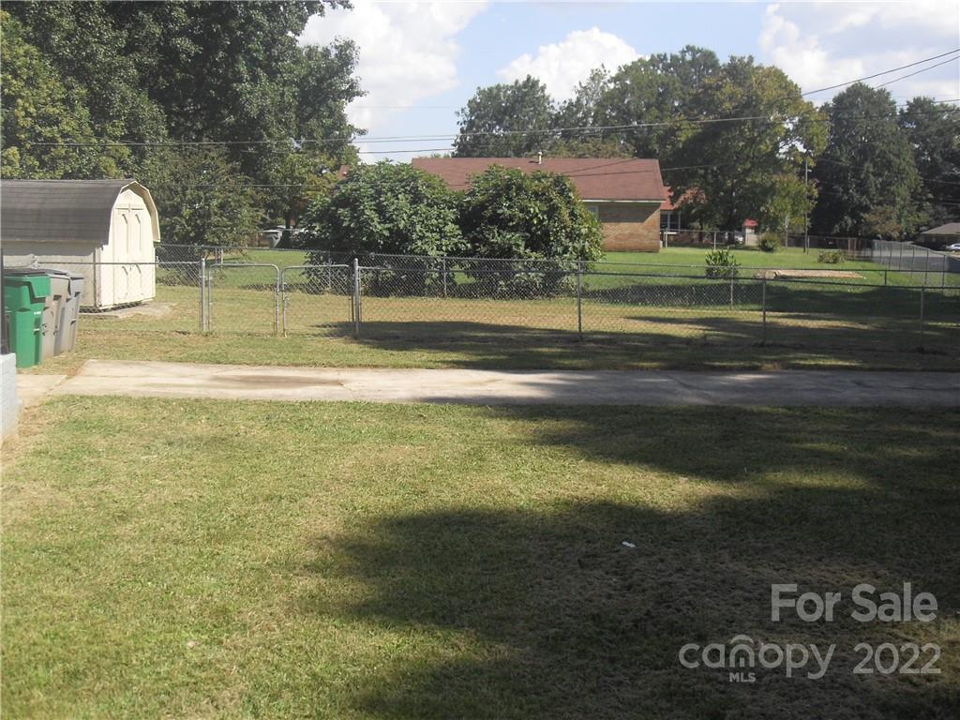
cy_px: 360
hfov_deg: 50.1
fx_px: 1026
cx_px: 480
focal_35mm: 37
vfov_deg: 38.7
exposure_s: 1/125
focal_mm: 6.3
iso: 80
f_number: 8.9
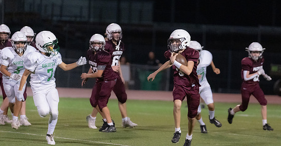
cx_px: 169
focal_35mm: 290
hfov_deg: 7.6
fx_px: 2122
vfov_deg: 3.9
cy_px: 73
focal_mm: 200
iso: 8000
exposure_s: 1/1000
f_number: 2.8
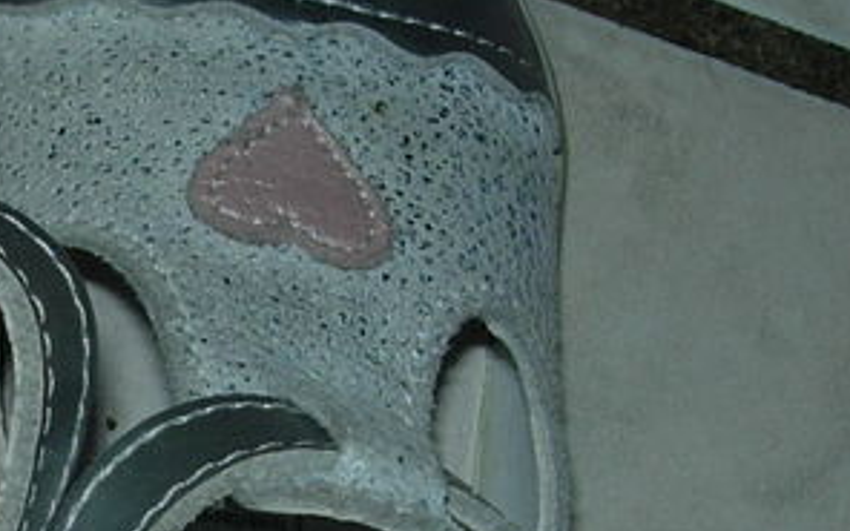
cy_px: 565
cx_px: -169
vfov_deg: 9.6
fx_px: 3150
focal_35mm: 136
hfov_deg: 14.9
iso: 79
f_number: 4.8
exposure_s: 1/64
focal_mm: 7.8
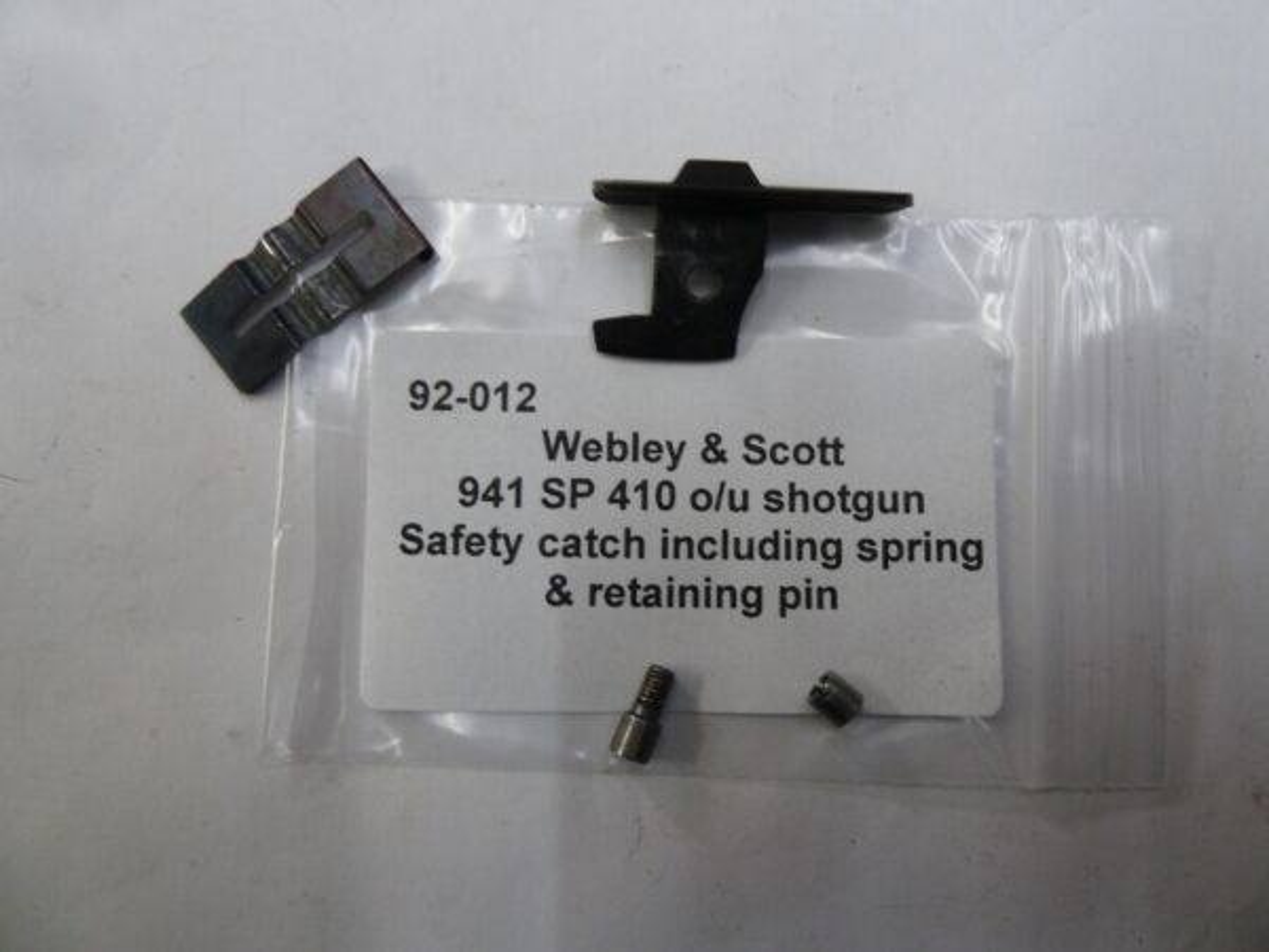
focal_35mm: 25
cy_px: 476
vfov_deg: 54.9
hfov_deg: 69.4
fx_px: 916
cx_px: 634
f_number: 3.3
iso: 200
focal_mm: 4.1
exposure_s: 1/30
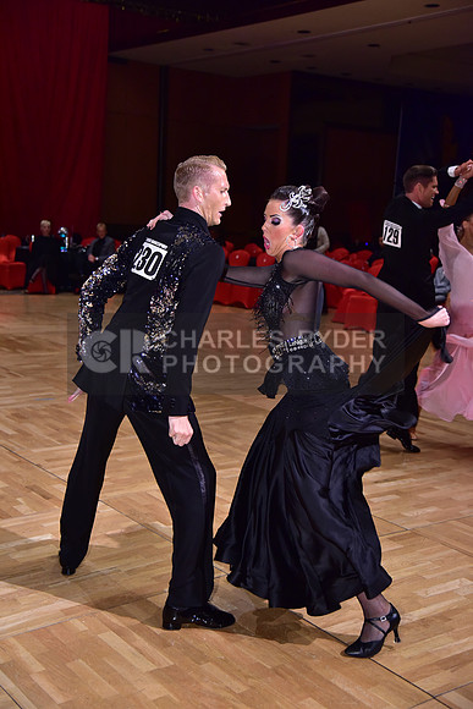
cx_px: 236
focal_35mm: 48
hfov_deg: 28.1
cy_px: 354
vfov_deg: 41.1
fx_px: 945
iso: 2000
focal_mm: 48
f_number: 4
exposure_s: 1/250
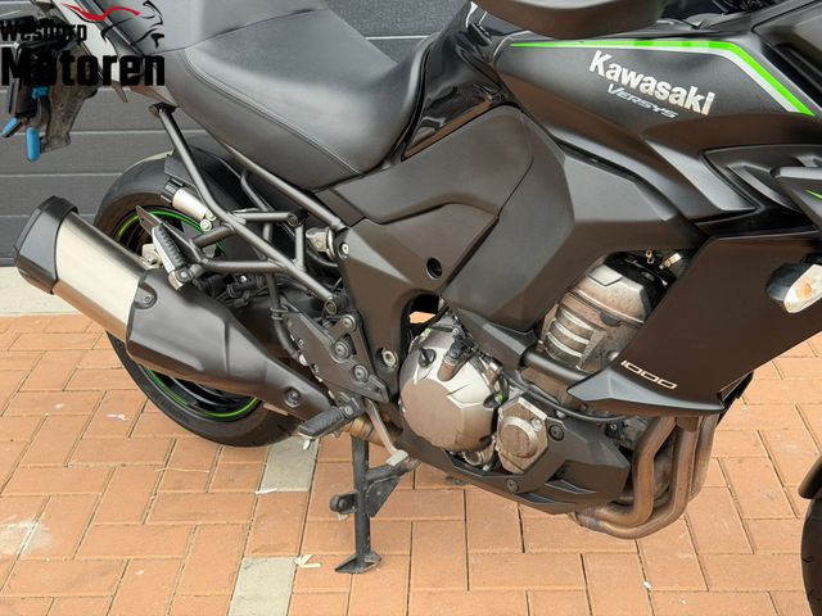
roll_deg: +1.5
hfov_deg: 39.7
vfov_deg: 30.3
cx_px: 411
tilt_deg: -25.0
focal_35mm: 48
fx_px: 1140
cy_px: 308
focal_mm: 6.76
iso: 100
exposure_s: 1/754
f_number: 1.78
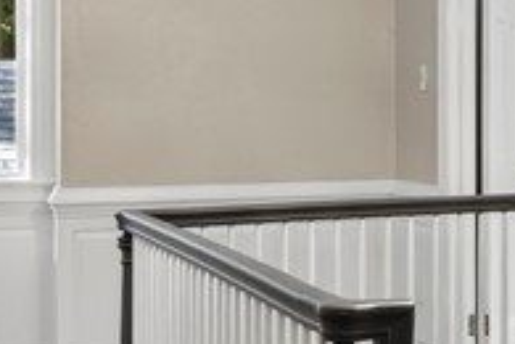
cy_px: 89
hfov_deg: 21.6
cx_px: 574
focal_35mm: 89
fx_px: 1273
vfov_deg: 15.3
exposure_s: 1/6
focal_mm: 16
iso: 1250
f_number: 9
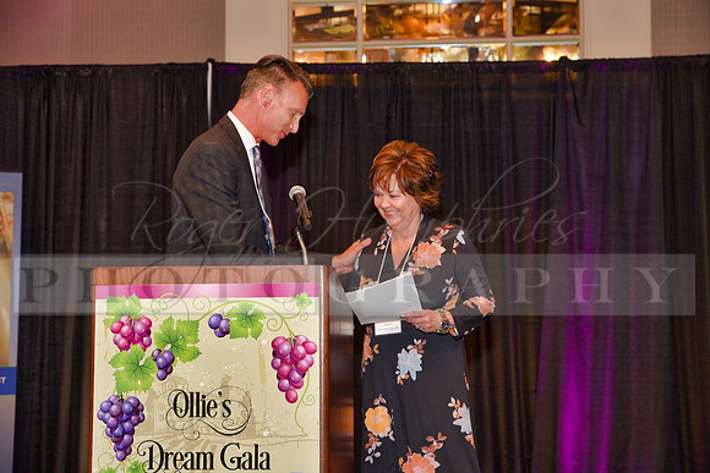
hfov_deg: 32.4
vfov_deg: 21.9
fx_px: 1223
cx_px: 355
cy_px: 236
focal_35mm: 62
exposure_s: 1/60
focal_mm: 62
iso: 200
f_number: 5
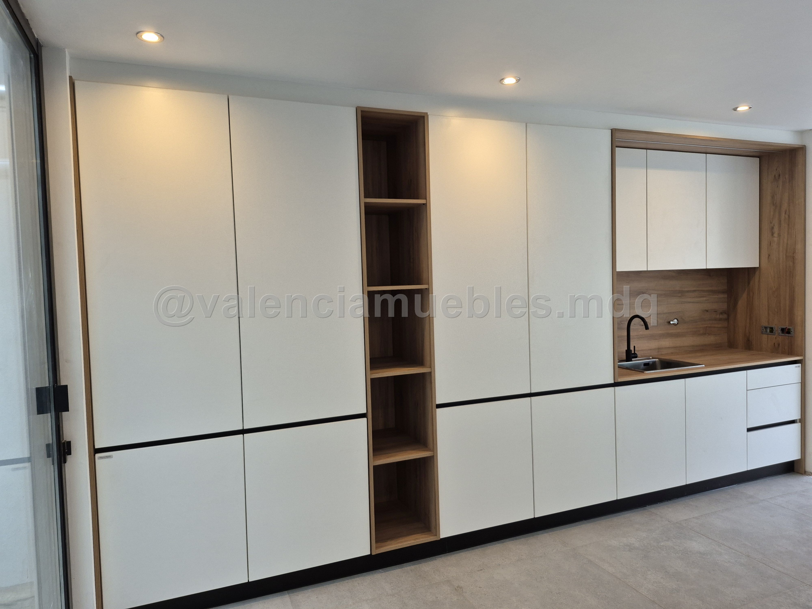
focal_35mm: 23
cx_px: 406
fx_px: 540
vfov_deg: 58.9
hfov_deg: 73.9
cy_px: 304
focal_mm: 5.4
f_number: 1.8
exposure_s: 1/180
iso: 200
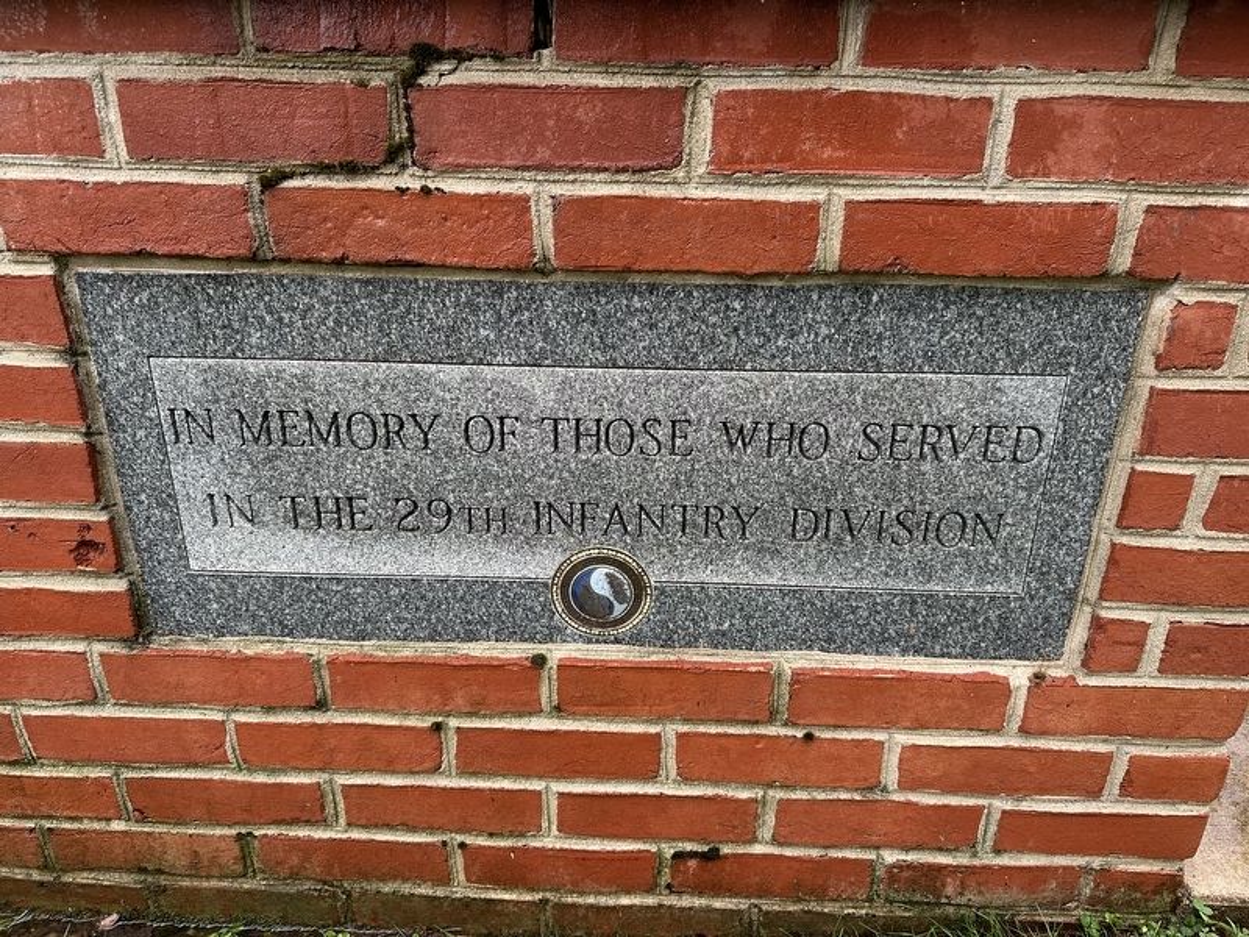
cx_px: 624
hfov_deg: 71.6
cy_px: 468
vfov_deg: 56.8
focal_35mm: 24
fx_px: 866
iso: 80
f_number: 1.78
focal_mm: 6.86
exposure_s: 1/121
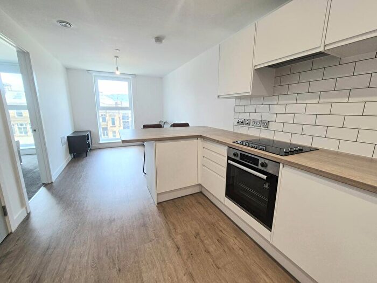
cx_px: 188
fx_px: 142
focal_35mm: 13
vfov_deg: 89.9
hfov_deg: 106.2
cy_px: 142
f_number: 2.2
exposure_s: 1/100
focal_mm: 2.2
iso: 50
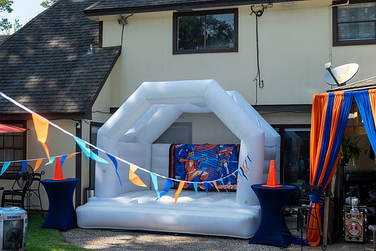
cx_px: 188
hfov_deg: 39.6
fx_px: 522
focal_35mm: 50
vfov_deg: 27.0
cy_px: 126
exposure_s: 1/400
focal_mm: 50
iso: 160
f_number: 4
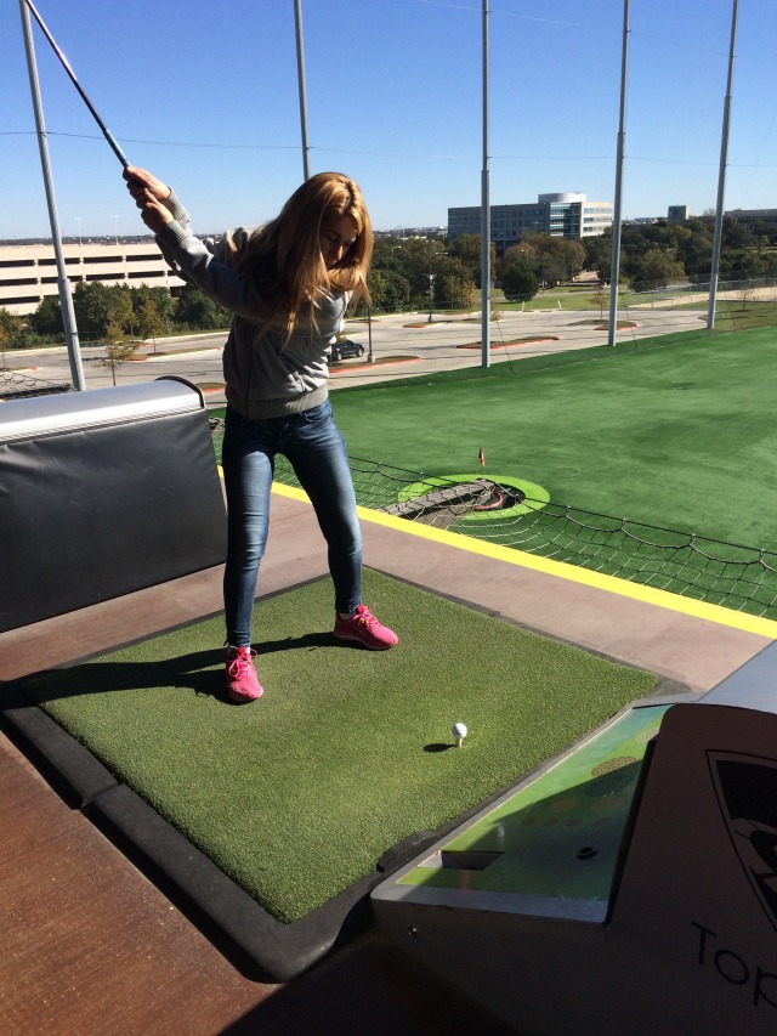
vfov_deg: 61.7
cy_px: 518
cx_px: 388
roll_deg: +2.4
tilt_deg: -19.0
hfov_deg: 48.2
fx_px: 868
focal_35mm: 29
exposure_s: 1/1953
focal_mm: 4.15
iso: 32
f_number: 2.2
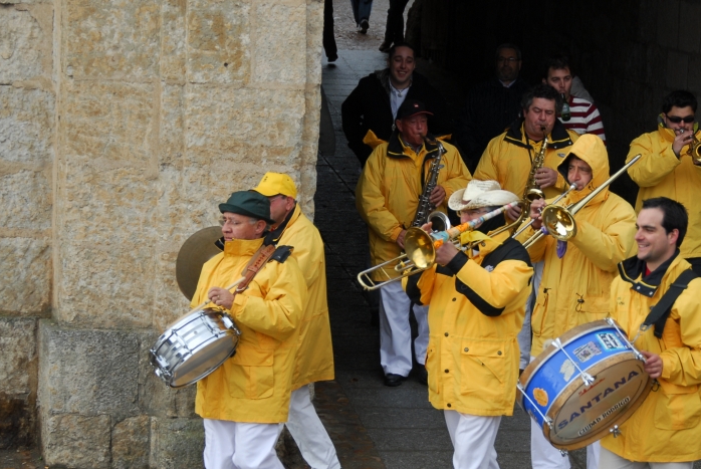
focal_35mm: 154
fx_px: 3002
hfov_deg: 13.3
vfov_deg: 8.9
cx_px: 409
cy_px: 288
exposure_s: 1/250
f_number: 5
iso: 250
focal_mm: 70
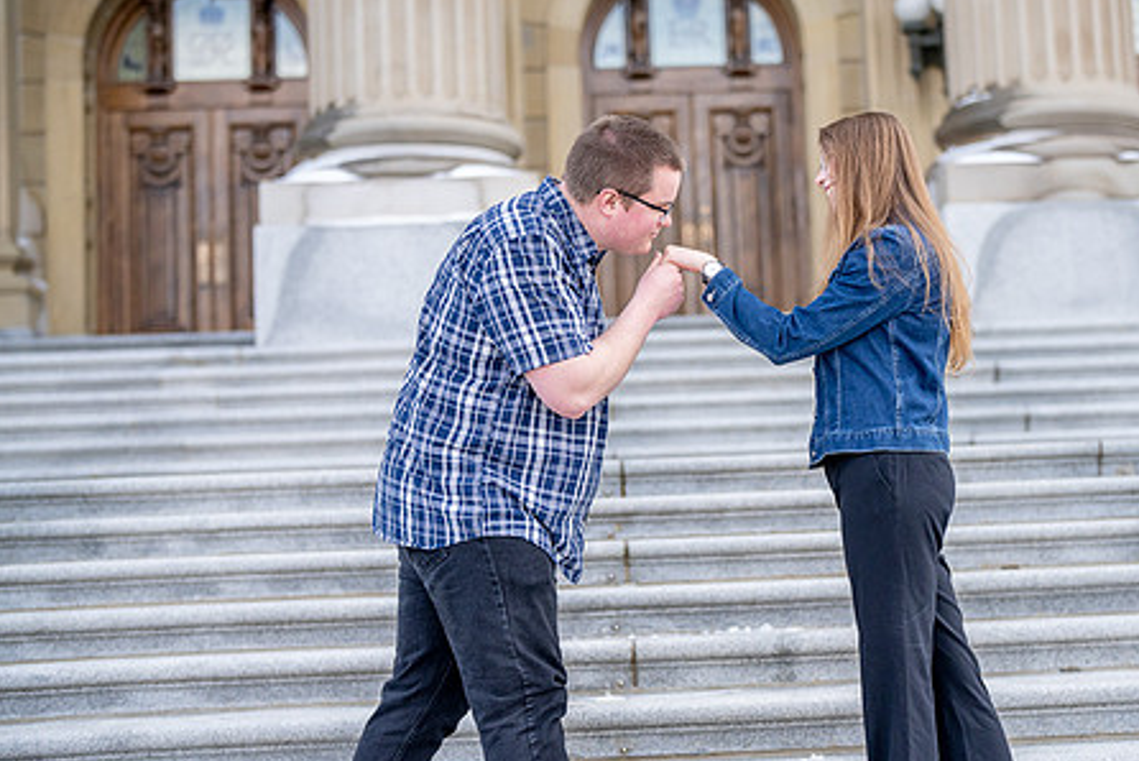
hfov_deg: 30.8
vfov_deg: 20.9
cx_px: 735
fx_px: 2058
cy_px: 343
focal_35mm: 65
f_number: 1.8
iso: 1250
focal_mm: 50
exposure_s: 1/6400
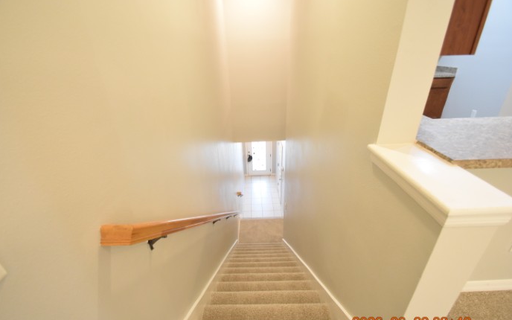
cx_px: 254
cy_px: 171
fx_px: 223
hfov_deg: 97.8
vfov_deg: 71.2
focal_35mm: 16
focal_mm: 10
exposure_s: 1/60
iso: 2500
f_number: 3.5
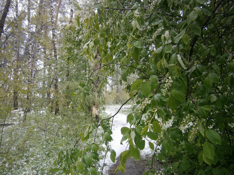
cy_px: 88
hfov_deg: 67.3
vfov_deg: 53.1
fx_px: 176
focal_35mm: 26
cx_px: 117
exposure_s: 1/50
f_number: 2.8
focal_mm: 4.7
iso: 80
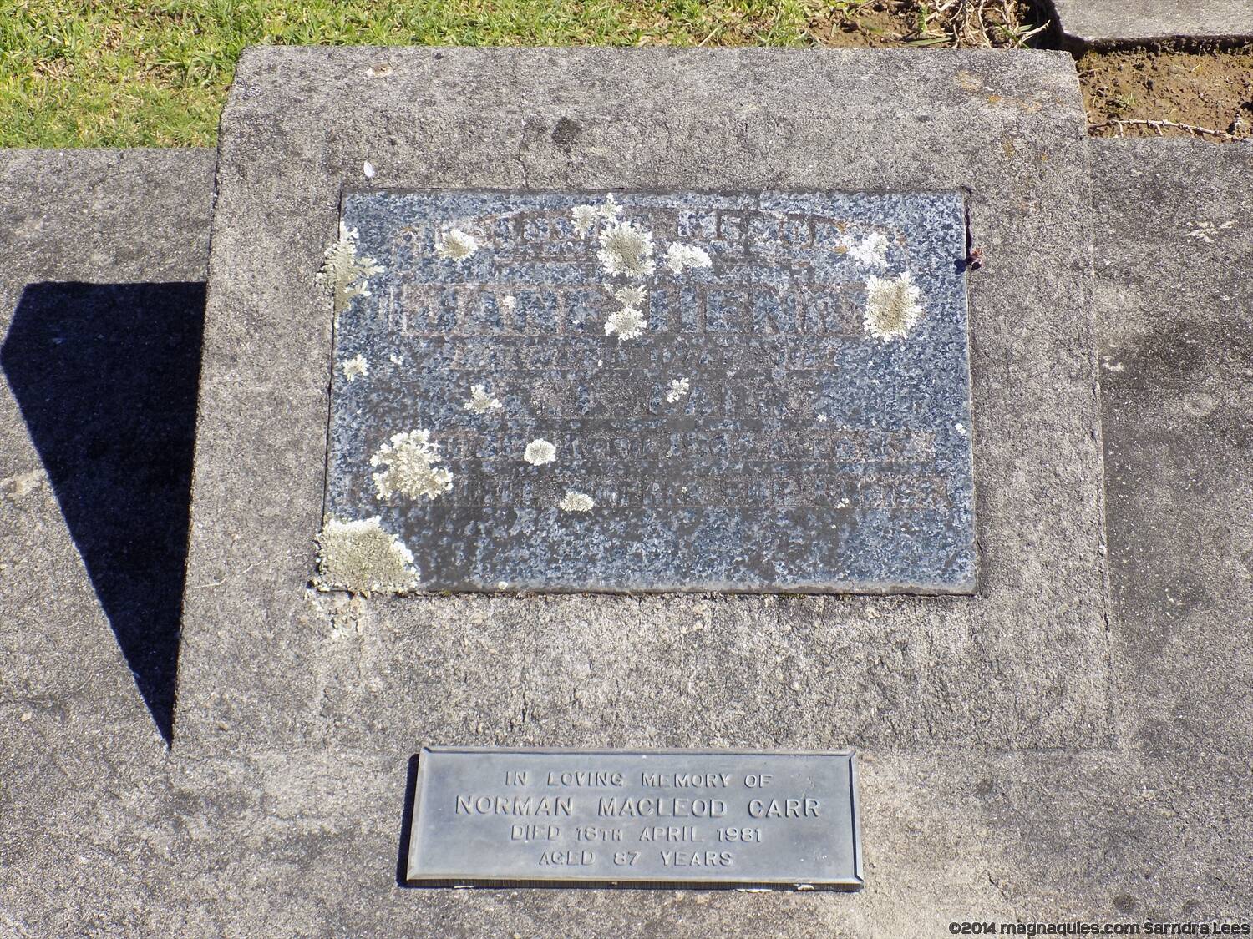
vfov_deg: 24.8
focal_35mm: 59
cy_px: 470
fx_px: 2136
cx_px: 626
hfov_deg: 32.7
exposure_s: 1/400
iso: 80
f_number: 4
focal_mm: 10.5
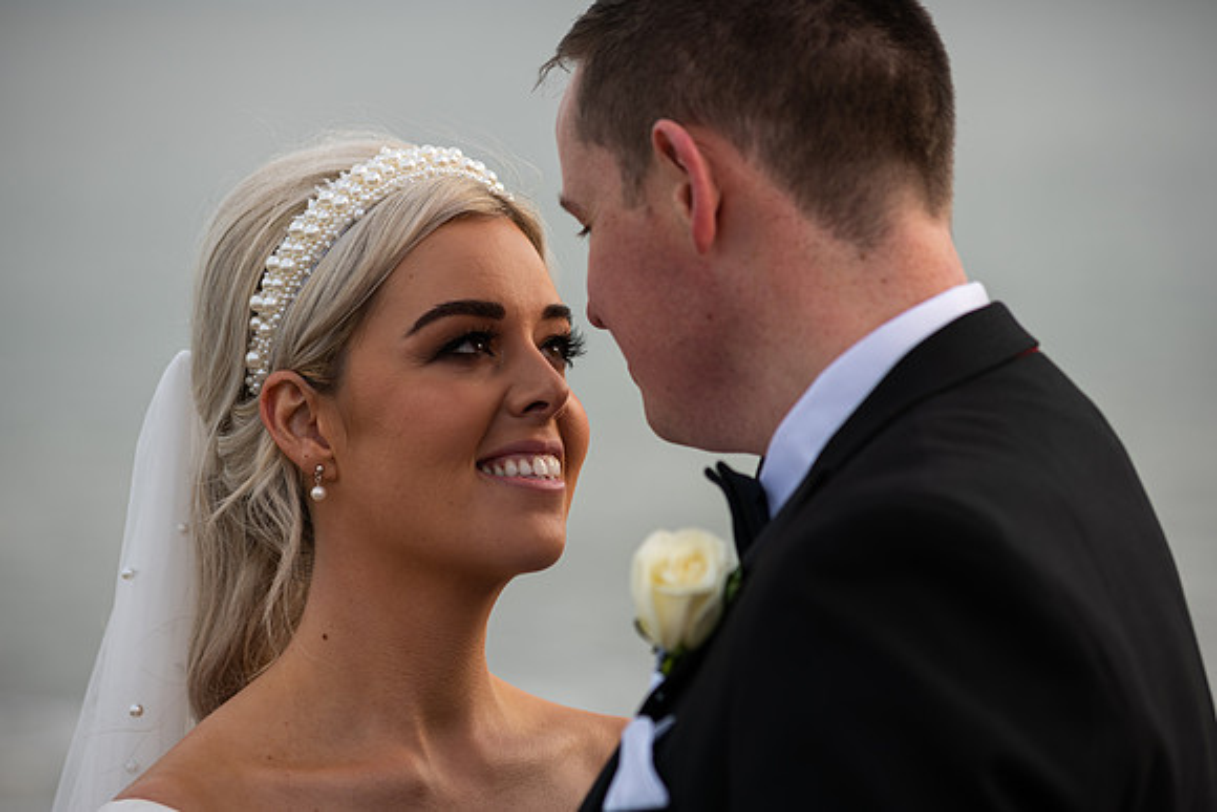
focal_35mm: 135
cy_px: 406
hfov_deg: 15.2
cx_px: 608
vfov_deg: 10.2
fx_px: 4565
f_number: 3.5
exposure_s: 1/200
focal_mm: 135
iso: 80
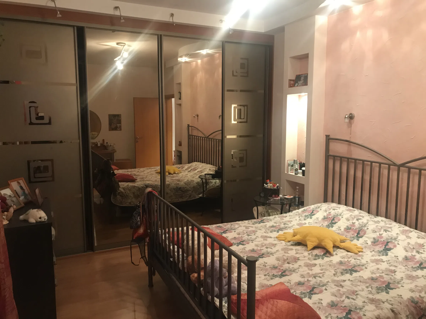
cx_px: 213
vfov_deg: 49.7
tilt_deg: -6.3
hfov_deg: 63.4
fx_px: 345
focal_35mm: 28
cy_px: 160
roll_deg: -0.9
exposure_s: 1/9
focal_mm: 3.99
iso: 100
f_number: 1.8
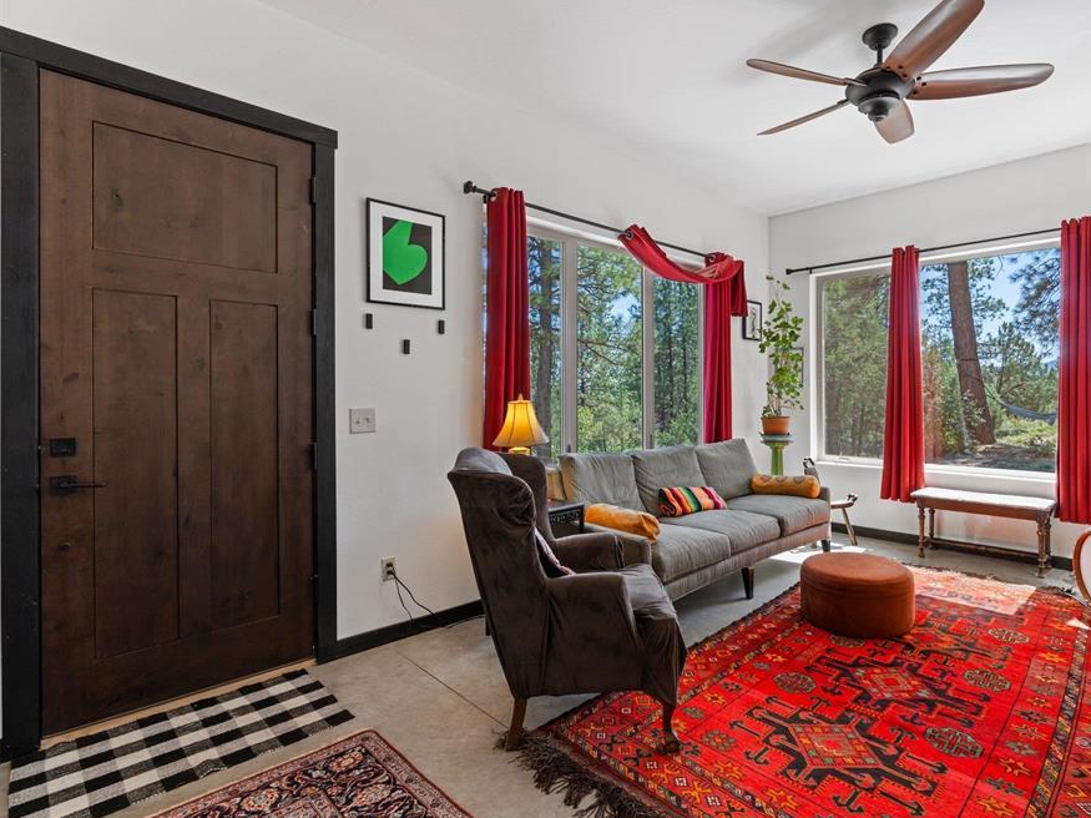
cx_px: 637
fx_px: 567
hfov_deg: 87.0
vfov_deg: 71.6
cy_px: 413
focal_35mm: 18
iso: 400
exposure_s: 1/10
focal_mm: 16
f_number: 8
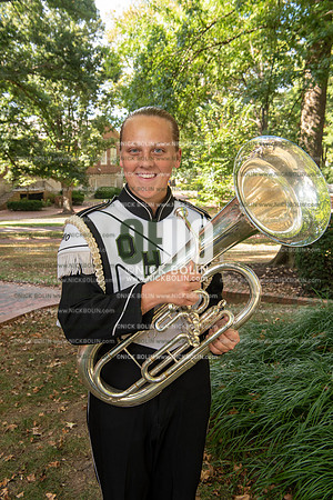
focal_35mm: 36
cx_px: 166
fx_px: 499
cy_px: 250
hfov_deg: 36.9
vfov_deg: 53.1
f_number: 8
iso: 500
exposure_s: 1/100
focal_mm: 36
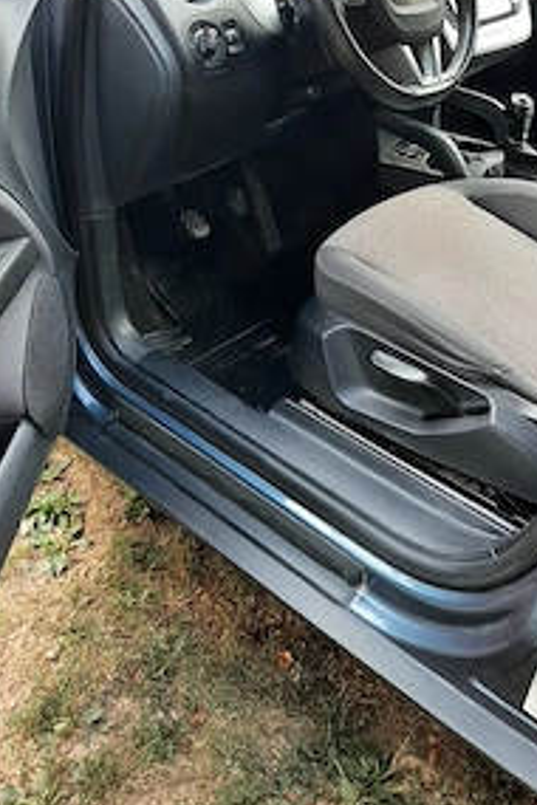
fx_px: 850
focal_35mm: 38
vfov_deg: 50.1
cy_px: 297
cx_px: 300
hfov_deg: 35.0
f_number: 1.7
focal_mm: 3.93
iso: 64
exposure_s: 1/50
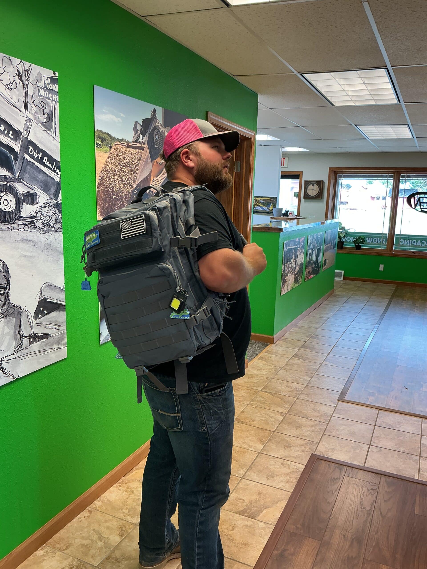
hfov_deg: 48.2
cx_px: 214
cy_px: 284
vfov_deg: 61.7
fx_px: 477
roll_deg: -3.5
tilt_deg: -10.4
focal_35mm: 29
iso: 50
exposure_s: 1/60
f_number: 1.8
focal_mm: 3
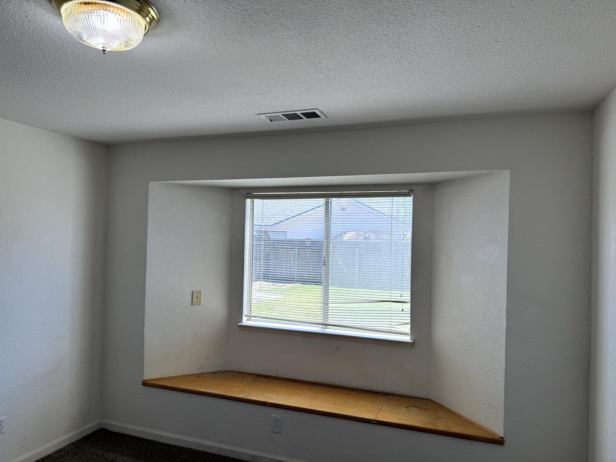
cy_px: 231
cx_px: 308
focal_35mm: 24
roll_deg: +0.1
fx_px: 427
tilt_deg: +1.9
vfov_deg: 56.8
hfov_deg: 71.6
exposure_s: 1/467
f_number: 1.78
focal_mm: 6.76
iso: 80
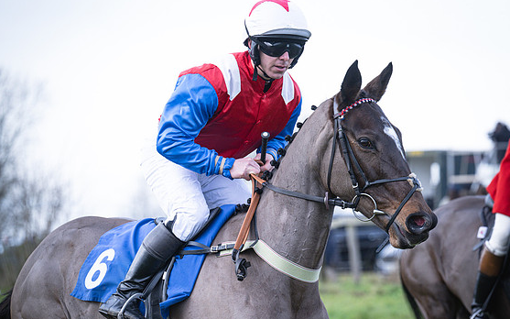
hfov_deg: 10.3
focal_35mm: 204
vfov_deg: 6.4
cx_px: 362
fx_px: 2835
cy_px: 206
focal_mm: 140
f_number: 4
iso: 400
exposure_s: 1/800
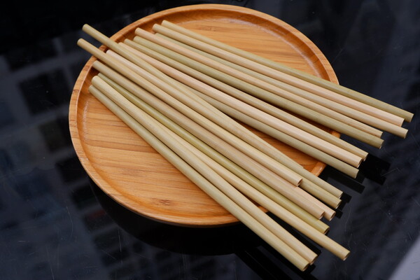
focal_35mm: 45
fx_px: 525
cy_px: 140
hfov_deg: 43.6
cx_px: 210
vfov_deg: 29.9
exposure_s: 1/200
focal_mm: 30.5
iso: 200
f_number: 5.6
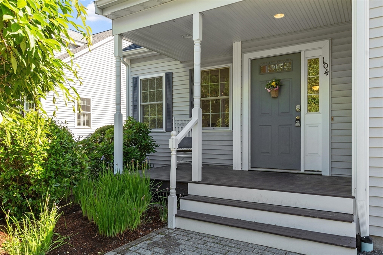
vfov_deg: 51.3
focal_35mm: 25
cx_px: 192
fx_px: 266
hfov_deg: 71.5
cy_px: 128
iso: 160
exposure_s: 1/60
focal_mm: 17
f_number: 9
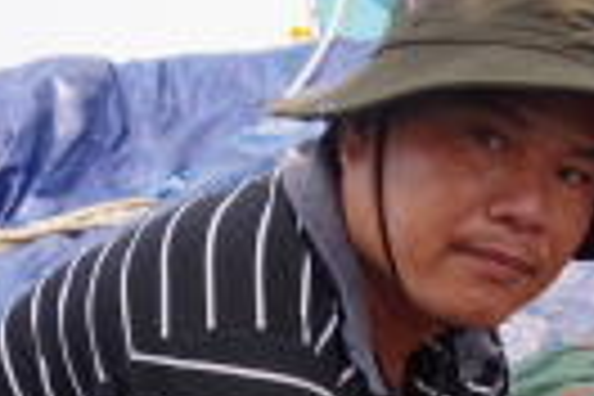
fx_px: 1848
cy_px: 594
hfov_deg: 17.4
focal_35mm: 112
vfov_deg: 11.7
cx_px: 720
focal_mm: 18
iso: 800
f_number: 8
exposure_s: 1/500
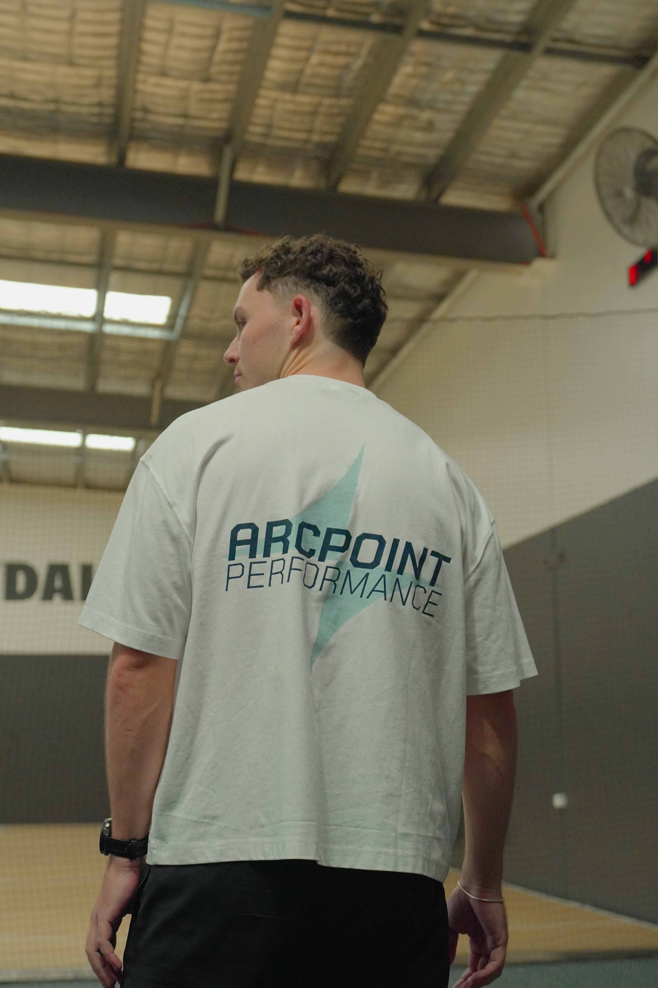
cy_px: 494
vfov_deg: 40.0
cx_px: 329
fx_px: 1357
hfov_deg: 27.3
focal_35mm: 50
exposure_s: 1/1600
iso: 8000
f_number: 2.8
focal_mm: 33
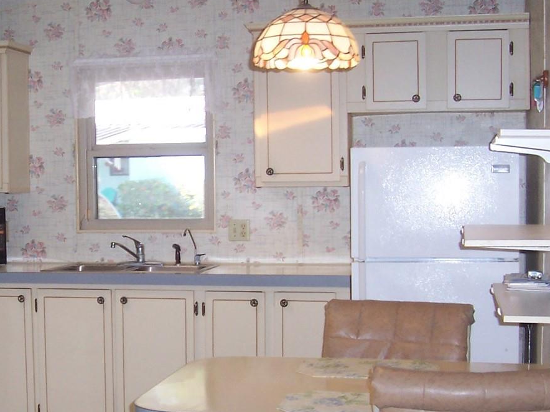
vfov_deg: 21.9
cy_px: 259
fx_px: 1065
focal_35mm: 67
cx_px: 166
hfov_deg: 28.7
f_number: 2.8
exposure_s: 1/60
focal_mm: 5.6
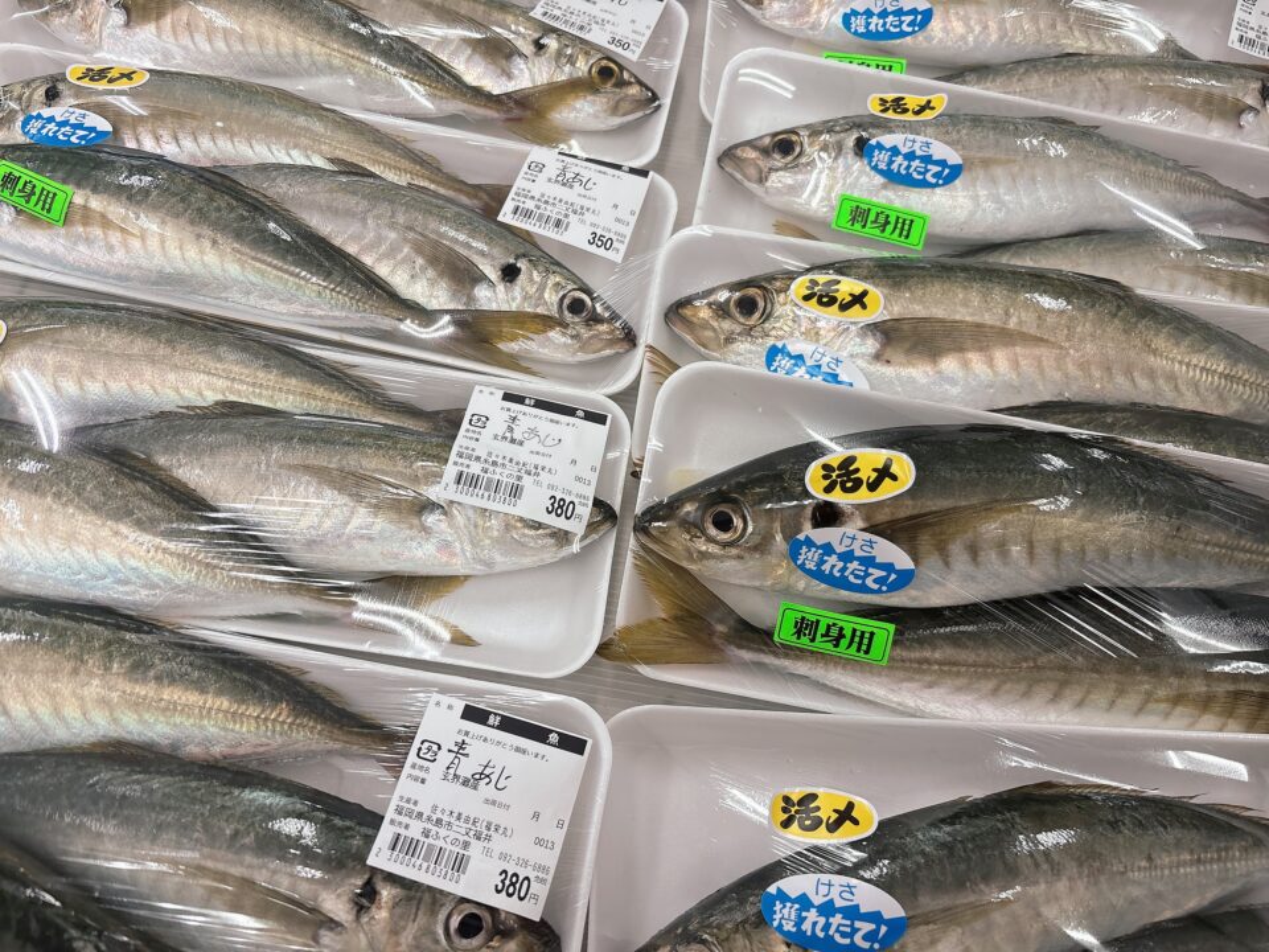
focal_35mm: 26
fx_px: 953
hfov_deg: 67.3
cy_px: 476
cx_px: 634
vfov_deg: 53.1
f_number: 1.6
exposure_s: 1/120
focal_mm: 5.96
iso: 100
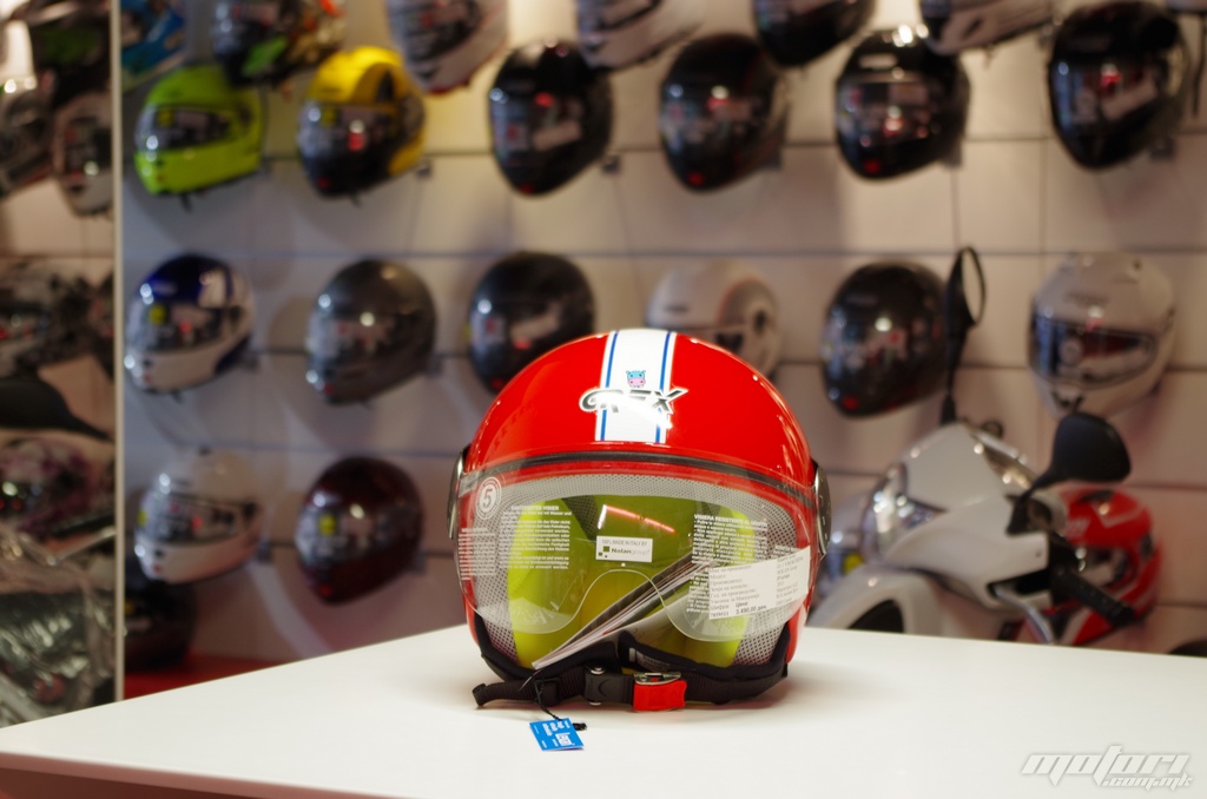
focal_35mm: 82
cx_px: 604
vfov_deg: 16.6
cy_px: 400
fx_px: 2743
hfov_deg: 24.8
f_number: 5.6
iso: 200
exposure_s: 1/4
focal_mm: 55
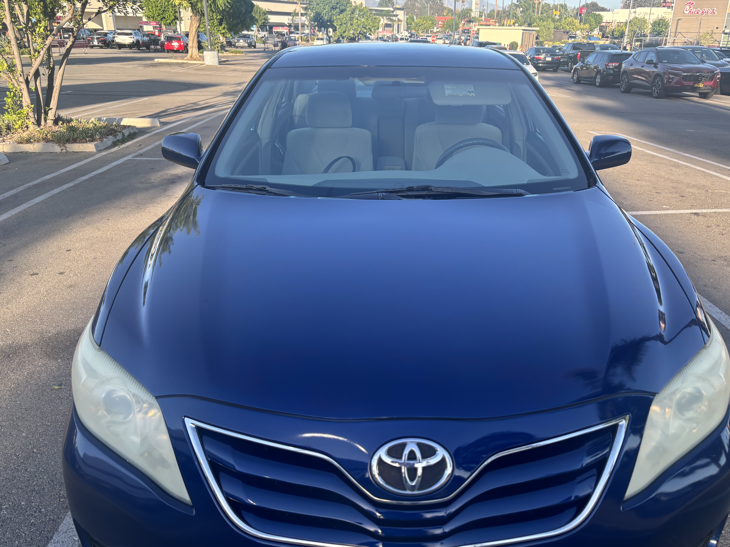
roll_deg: -0.9
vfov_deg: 49.7
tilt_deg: -22.7
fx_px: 590
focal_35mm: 28
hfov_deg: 63.4
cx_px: 392
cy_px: 270
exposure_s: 1/432
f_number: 1.6
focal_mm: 5.96
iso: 50
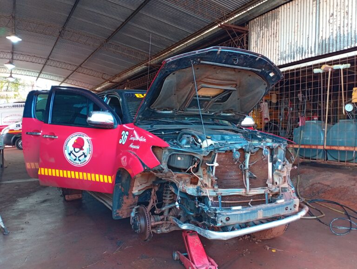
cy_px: 134
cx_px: 178
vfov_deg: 53.2
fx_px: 268
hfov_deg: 67.2
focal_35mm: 26
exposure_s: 1/50
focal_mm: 3.96
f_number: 1.8
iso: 109
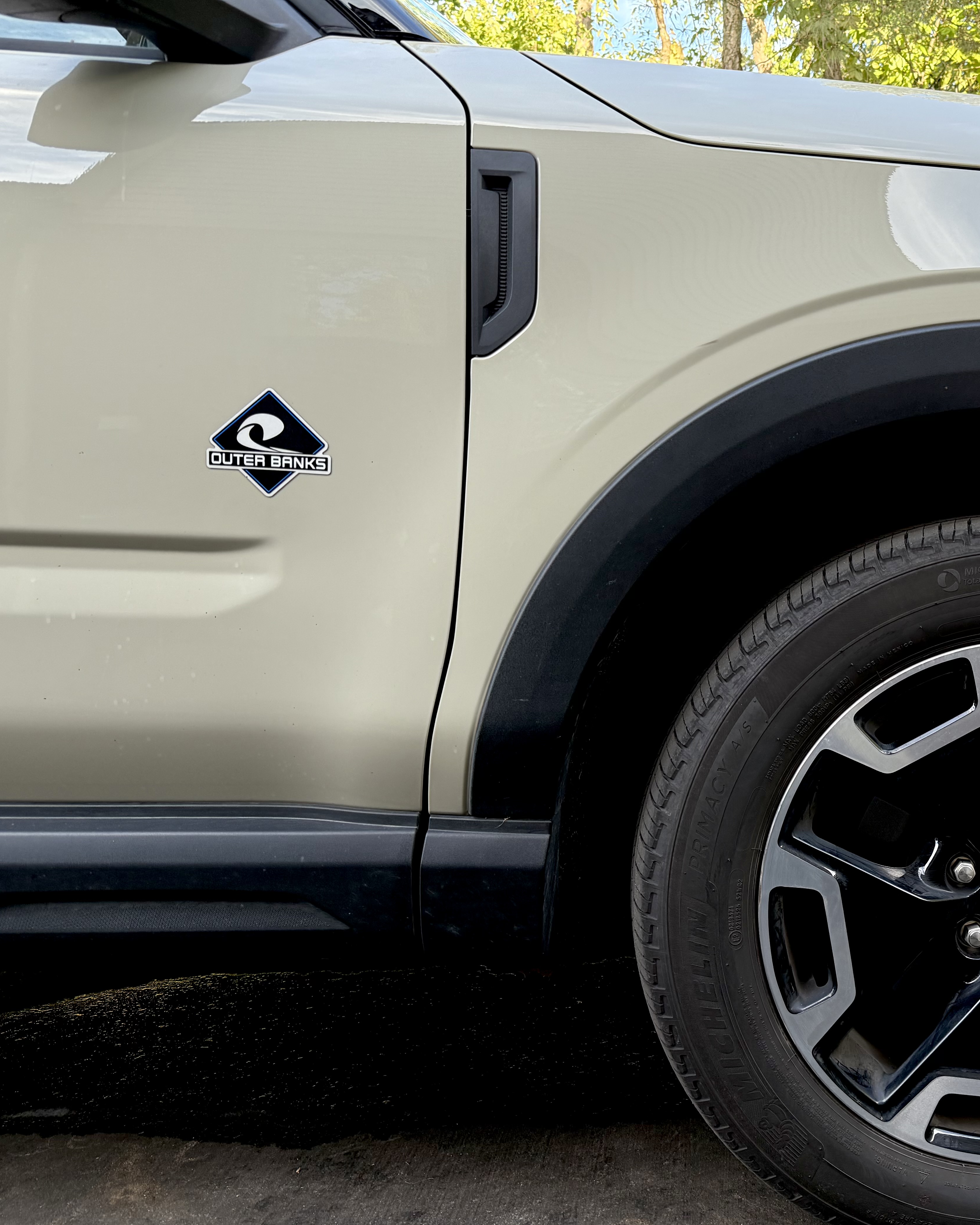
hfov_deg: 43.7
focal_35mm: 32
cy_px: 627
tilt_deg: -5.0
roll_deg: +1.1
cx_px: 778
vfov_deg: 55.7
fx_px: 1160
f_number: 1.78
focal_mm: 6.76
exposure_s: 1/166
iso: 200
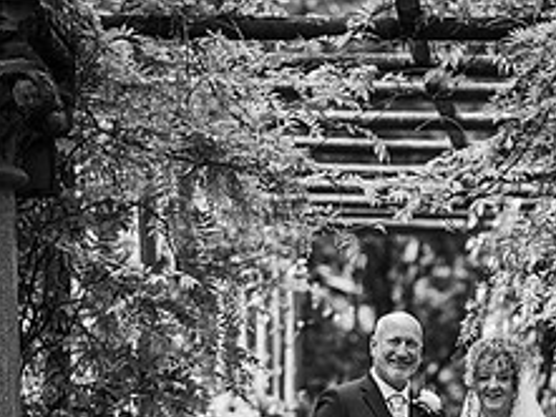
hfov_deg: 9.0
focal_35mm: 220
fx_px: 3536
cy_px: 420
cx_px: 420
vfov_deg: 6.7
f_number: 2
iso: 100
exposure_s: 1/1600
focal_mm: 85
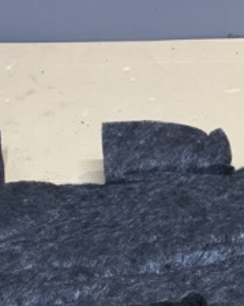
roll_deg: +0.4
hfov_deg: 18.9
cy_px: 250
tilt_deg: -37.0
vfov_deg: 23.2
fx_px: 732
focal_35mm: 81
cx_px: 170
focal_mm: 4.15
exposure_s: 1/33
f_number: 2.2
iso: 125
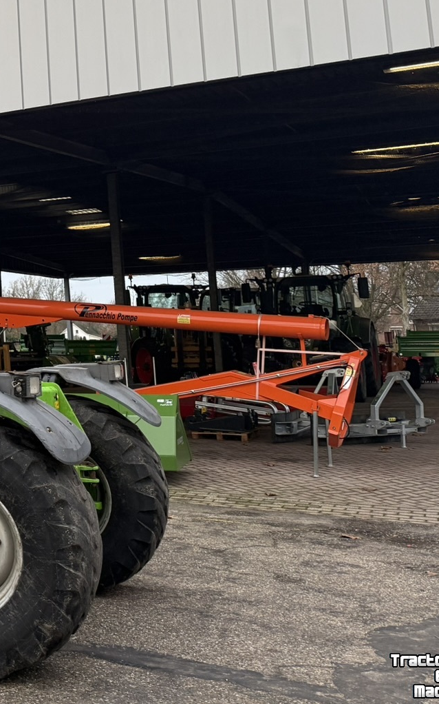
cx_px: -202
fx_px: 977
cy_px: 185
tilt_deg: +8.5
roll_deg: +0.4
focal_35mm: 51
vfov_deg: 38.7
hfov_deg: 21.6
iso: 200
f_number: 1.78
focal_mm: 6.76
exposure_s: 1/76
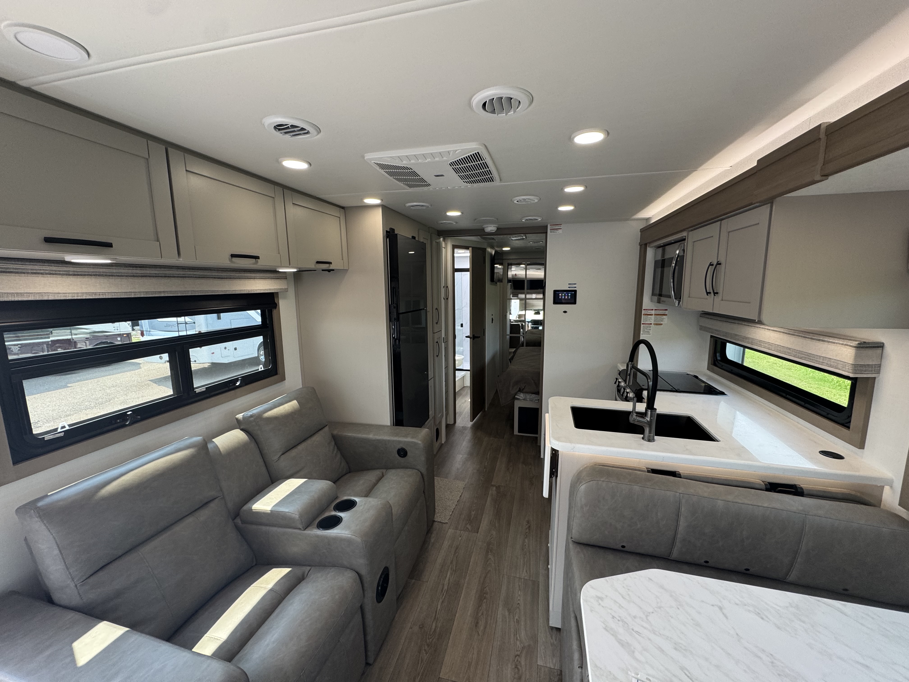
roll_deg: -0.1
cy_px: 341
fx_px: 368
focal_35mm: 14
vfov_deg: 85.7
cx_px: 454
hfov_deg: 102.1
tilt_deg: -8.8
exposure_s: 1/99
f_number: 2.2
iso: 100
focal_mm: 2.22
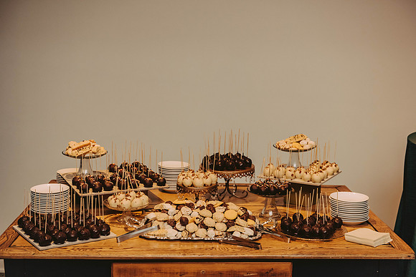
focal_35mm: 56
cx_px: 208
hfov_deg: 35.6
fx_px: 647
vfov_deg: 24.2
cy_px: 138
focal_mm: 56
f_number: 3.5
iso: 1600
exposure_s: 1/200
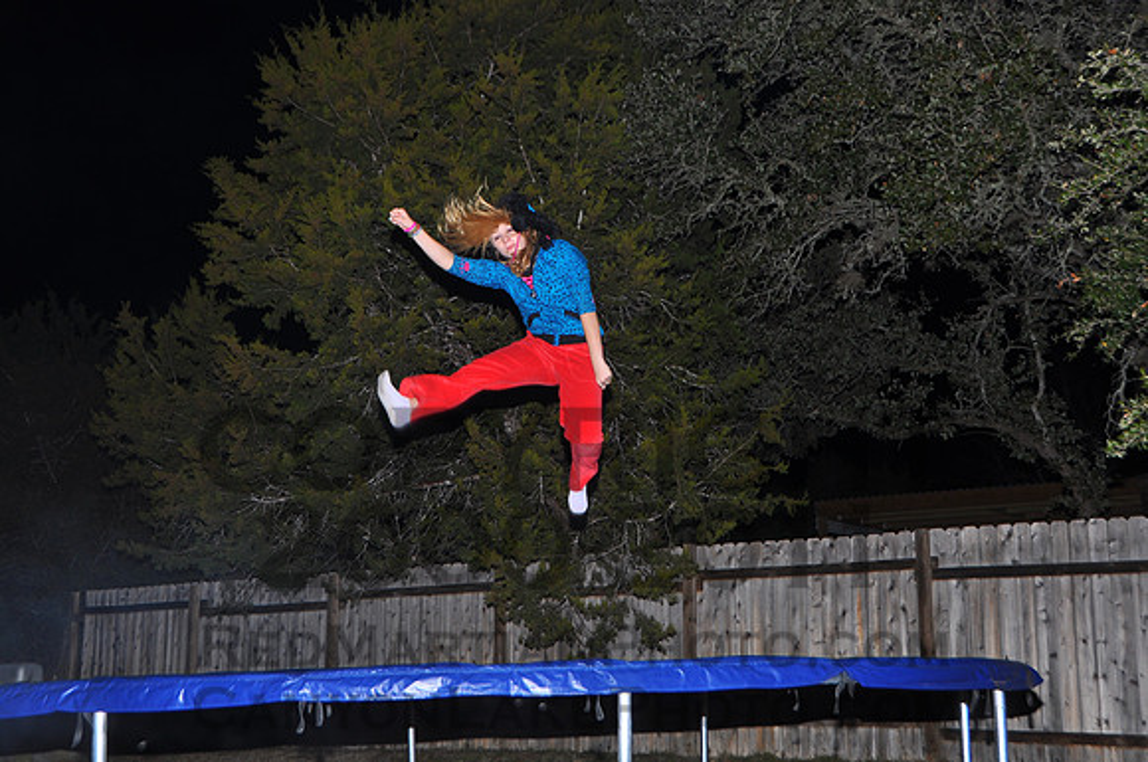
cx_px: 574
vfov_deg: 28.0
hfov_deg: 41.2
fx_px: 1529
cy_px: 381
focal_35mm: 48
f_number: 5.6
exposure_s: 1/60
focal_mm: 32
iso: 200
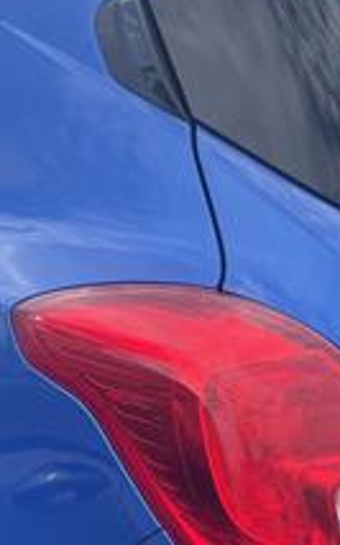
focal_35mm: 83
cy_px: 463
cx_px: -46
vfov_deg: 24.4
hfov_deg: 15.3
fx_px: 1231
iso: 32
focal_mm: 4.2
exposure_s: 1/754
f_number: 1.6
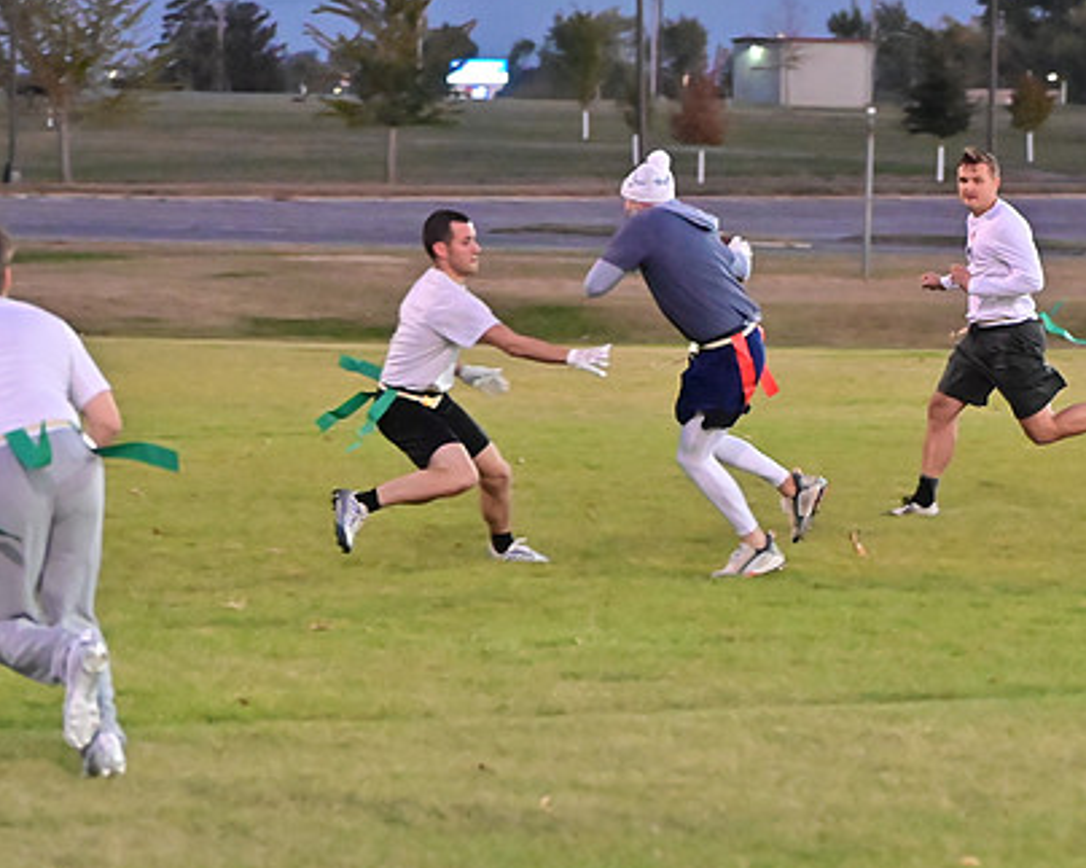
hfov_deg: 9.9
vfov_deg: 8.0
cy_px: 482
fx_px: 6234
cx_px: 755
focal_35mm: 194
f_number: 4
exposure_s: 1/400
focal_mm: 96
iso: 6400
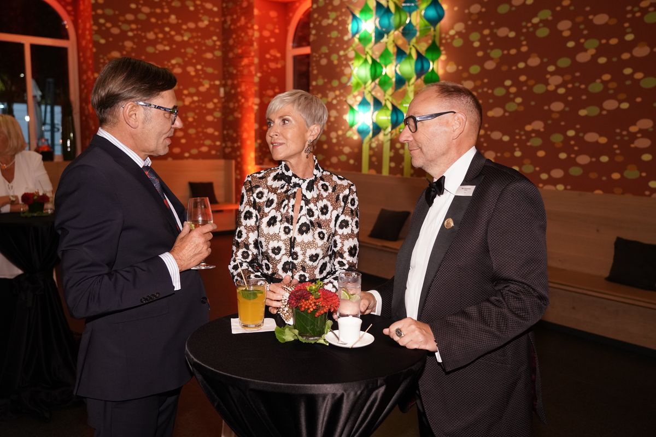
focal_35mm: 34
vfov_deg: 38.9
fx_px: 620
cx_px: 328
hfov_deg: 55.8
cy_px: 218
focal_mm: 34
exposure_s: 1/25
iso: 2500
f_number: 4
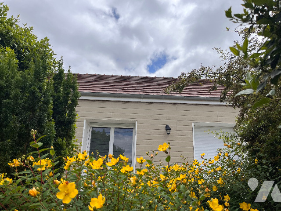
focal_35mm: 26
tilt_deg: +16.9
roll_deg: -1.4
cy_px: 106
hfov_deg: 67.3
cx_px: 140
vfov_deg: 53.1
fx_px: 211
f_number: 1.6
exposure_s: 1/5556
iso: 50
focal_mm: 5.1
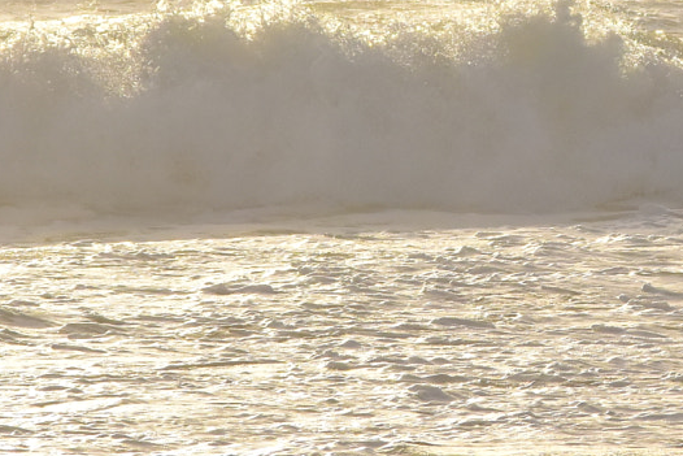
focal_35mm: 616
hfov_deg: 3.3
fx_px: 11680
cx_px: 504
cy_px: 95
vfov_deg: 2.2
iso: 1000
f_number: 11
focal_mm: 135
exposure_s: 1/3200
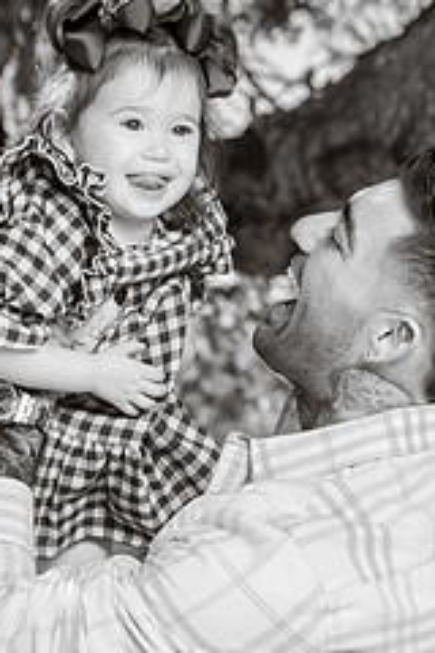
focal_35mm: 131
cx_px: 239
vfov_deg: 15.6
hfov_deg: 10.5
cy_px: 351
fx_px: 2374
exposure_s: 1/250
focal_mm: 70
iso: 125
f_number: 5.6
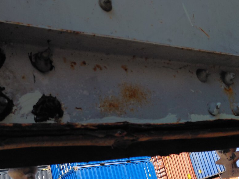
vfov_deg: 30.9
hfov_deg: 41.2
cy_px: 135
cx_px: 104
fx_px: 318
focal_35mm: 46
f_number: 1.8
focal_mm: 4.69
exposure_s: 1/985
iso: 50
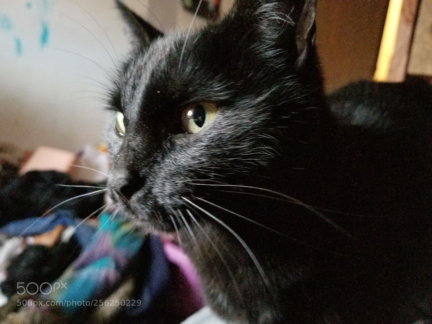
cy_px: 162
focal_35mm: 26
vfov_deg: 53.1
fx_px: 324
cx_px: 216
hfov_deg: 67.3
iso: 1600
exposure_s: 1/16
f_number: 1.7
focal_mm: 4.25
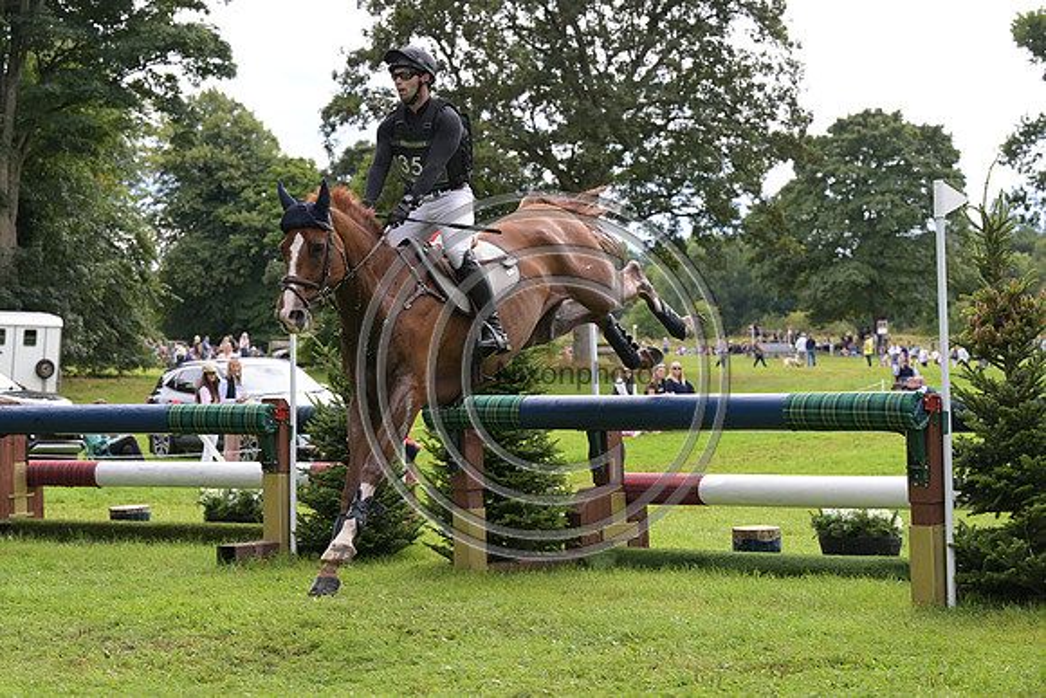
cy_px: 349
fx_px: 2499
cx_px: 523
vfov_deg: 15.9
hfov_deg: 23.6
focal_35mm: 86
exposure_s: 1/1250
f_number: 5.6
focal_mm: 86
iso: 1100
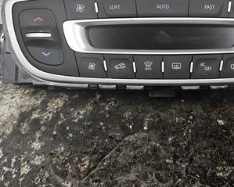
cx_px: 144
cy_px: 26
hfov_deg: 38.6
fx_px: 332
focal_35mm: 48
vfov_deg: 30.3
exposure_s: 1/100
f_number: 1.8
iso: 320
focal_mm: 5.4
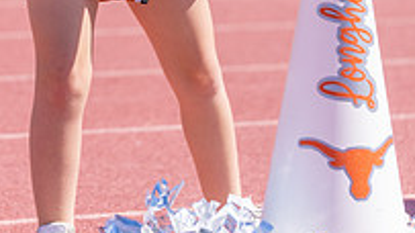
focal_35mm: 277
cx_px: 143
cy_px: -184
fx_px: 3047
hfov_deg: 7.8
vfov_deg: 4.3
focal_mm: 119
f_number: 4
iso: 125
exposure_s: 1/1000
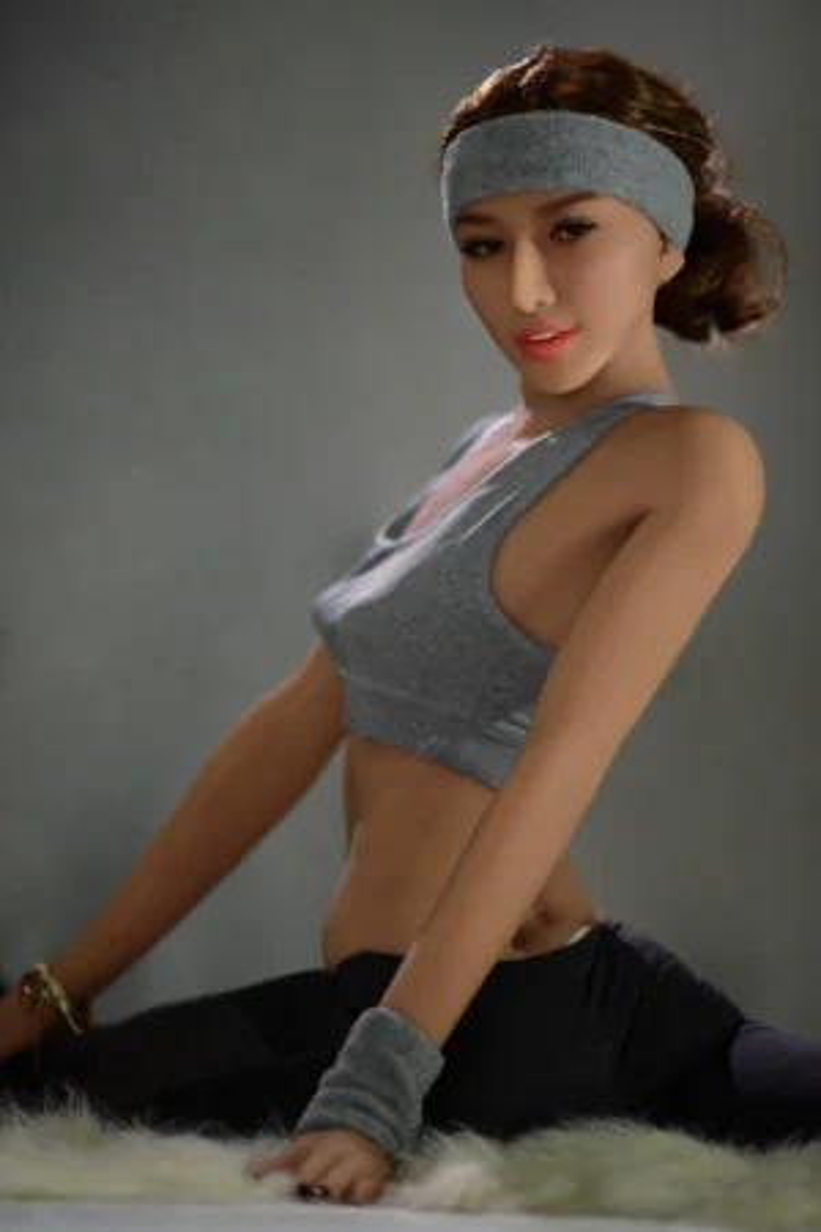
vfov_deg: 23.9
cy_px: 616
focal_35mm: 85
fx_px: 2907
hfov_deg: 16.1
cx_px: 410
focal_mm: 85
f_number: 1.4
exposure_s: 1/125
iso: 140
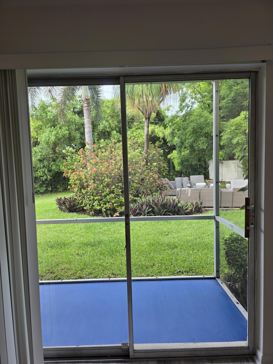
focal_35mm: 23
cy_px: 182
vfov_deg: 73.9
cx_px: 136
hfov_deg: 58.9
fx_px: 242
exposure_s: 1/120
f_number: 1.7
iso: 32
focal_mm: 6.3
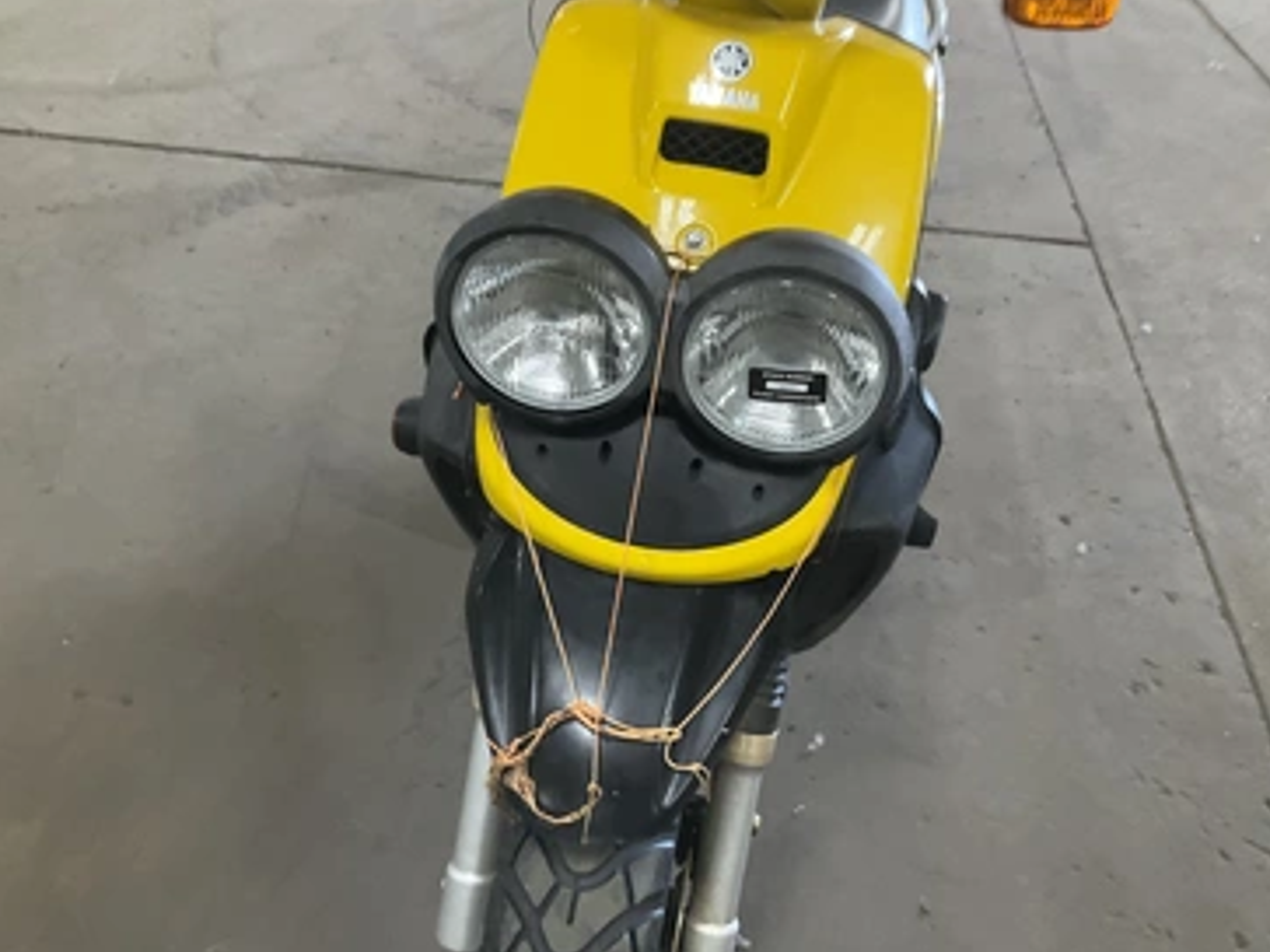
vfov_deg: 44.1
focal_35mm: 32
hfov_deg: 56.8
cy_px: 476
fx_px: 1174
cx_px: 665
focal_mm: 3
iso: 200
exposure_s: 1/60
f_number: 1.8
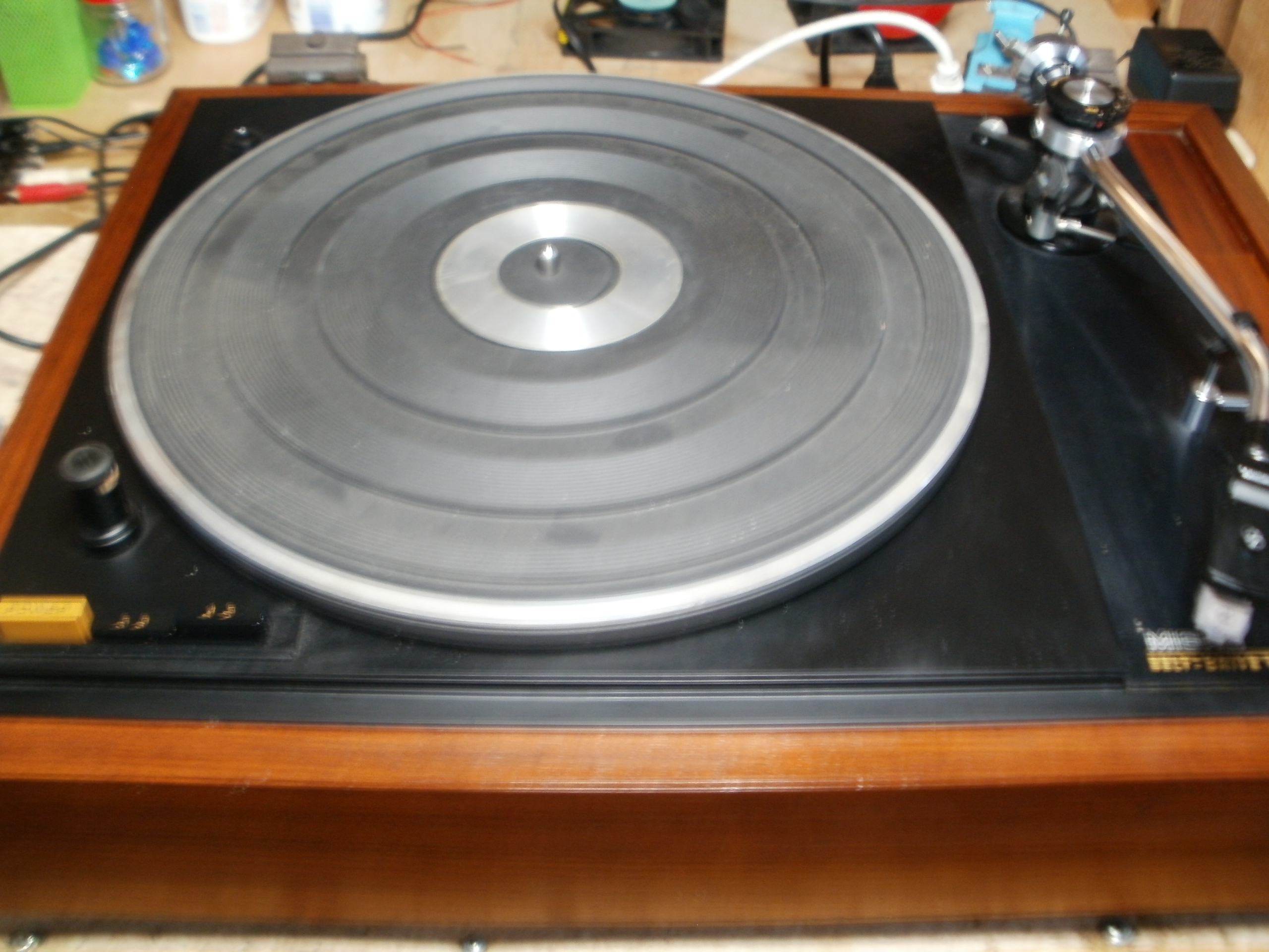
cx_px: 634
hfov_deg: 51.4
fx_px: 1320
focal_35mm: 36
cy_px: 476
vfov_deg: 39.7
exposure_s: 1/2
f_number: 3.5
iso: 125
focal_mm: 6.3
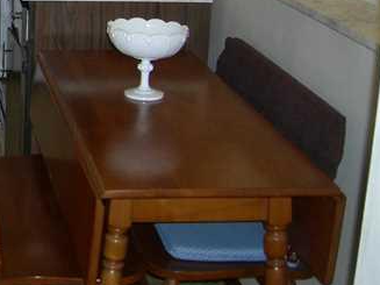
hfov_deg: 20.9
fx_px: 966
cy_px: 24
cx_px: -62
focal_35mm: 88
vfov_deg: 16.5
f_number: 2.7
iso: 64
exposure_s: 1/60.1
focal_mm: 7.5
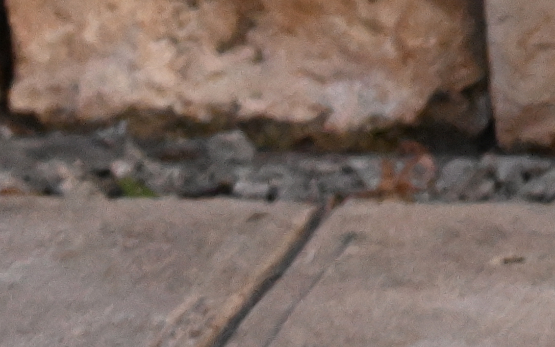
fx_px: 13041
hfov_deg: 2.4
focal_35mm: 862
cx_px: 1766
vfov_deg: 1.5
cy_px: -979
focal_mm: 116
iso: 6400
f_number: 4.5
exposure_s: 1/80
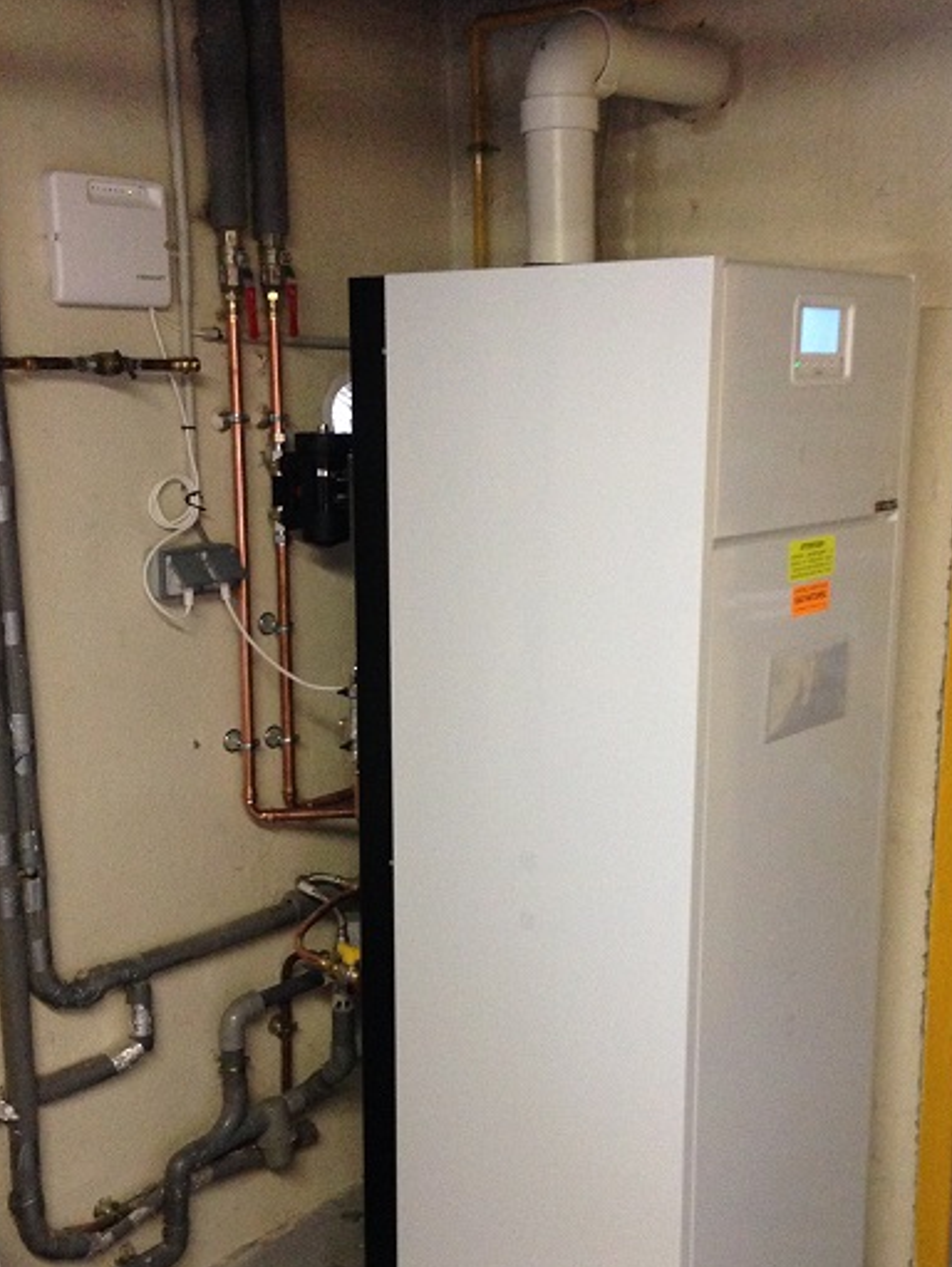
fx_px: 1575
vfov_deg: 43.7
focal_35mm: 43
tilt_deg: -11.4
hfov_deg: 33.6
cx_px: 483
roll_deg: +0.3
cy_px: 717
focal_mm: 4.12
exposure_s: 1/20
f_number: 2.4
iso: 320
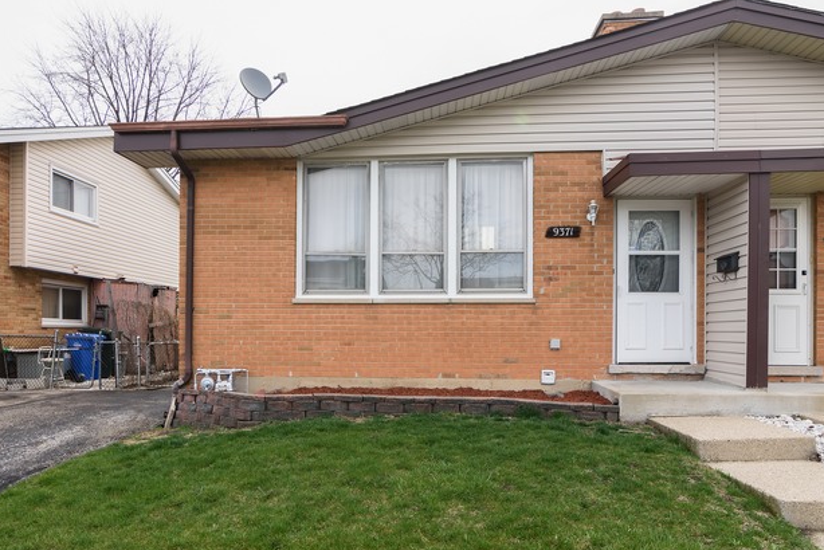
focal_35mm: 25
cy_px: 282
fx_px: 572
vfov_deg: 51.3
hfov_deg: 71.5
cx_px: 399
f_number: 8
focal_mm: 16
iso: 200
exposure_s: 1/200
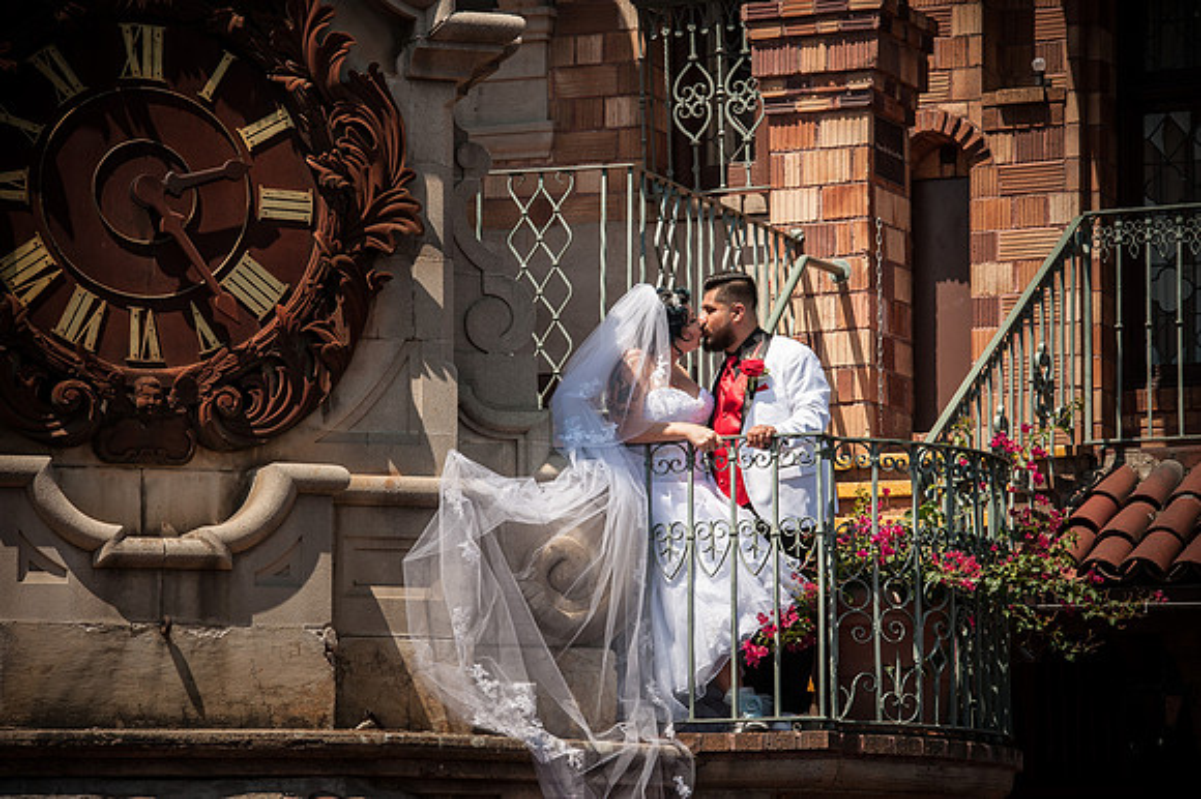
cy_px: 397
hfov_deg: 12.0
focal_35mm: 172
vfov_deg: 8.0
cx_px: 600
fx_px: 5735
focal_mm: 170
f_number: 10
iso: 250
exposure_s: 1/400
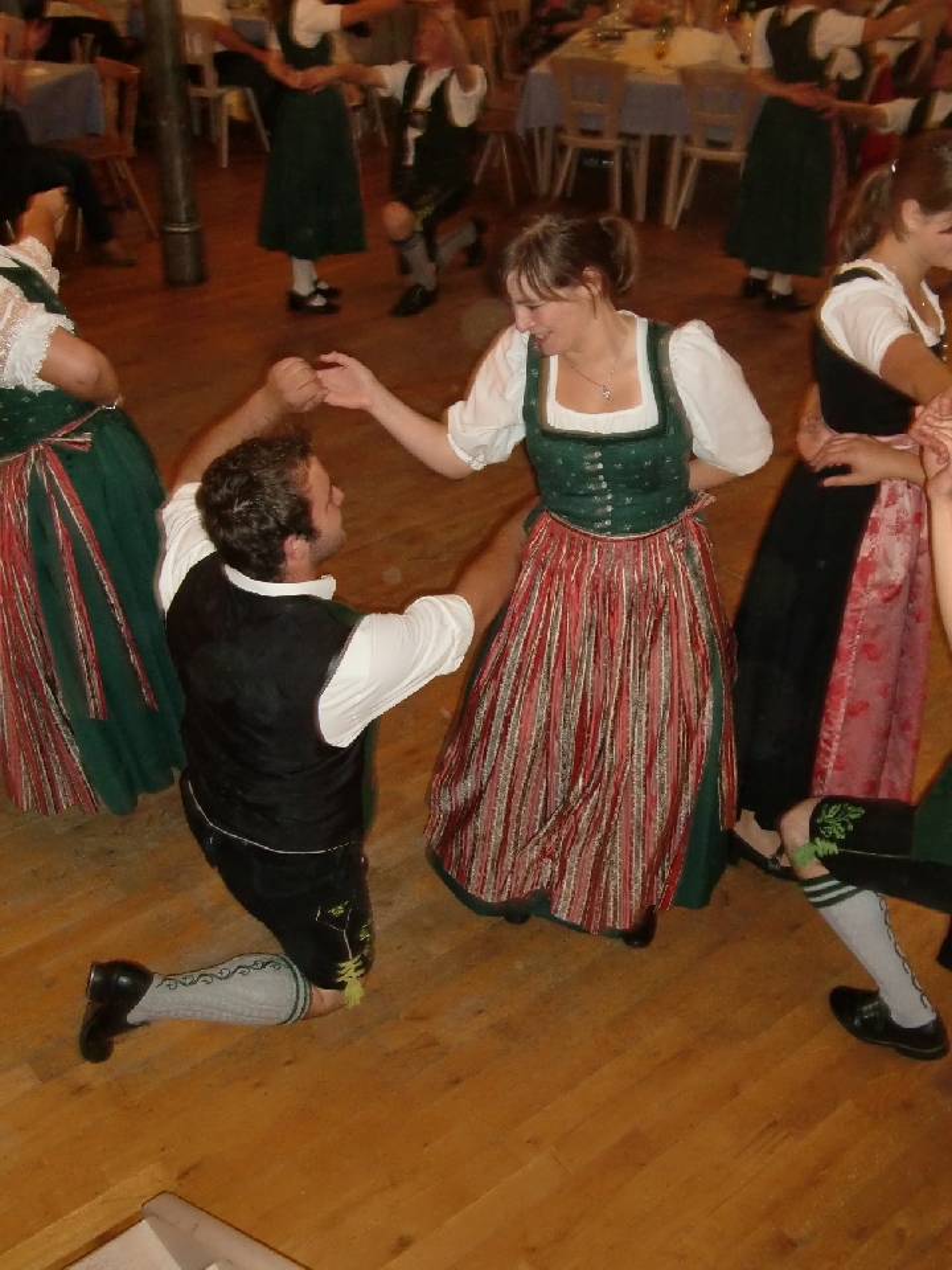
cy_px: 635
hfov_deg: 36.8
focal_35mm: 39
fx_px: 1430
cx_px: 476
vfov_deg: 47.9
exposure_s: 1/20
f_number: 3
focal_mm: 6.9
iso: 400
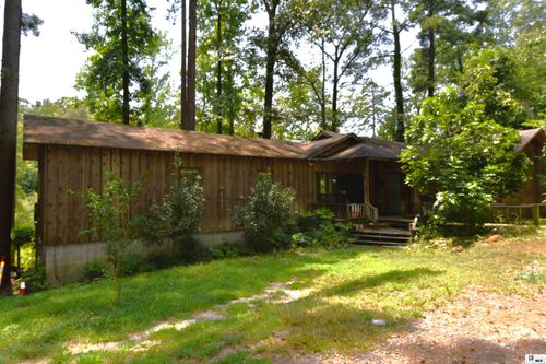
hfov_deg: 78.6
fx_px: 334
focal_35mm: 22
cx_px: 273
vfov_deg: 57.2
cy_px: 182
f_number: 9
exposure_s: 1/200
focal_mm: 22
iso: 400
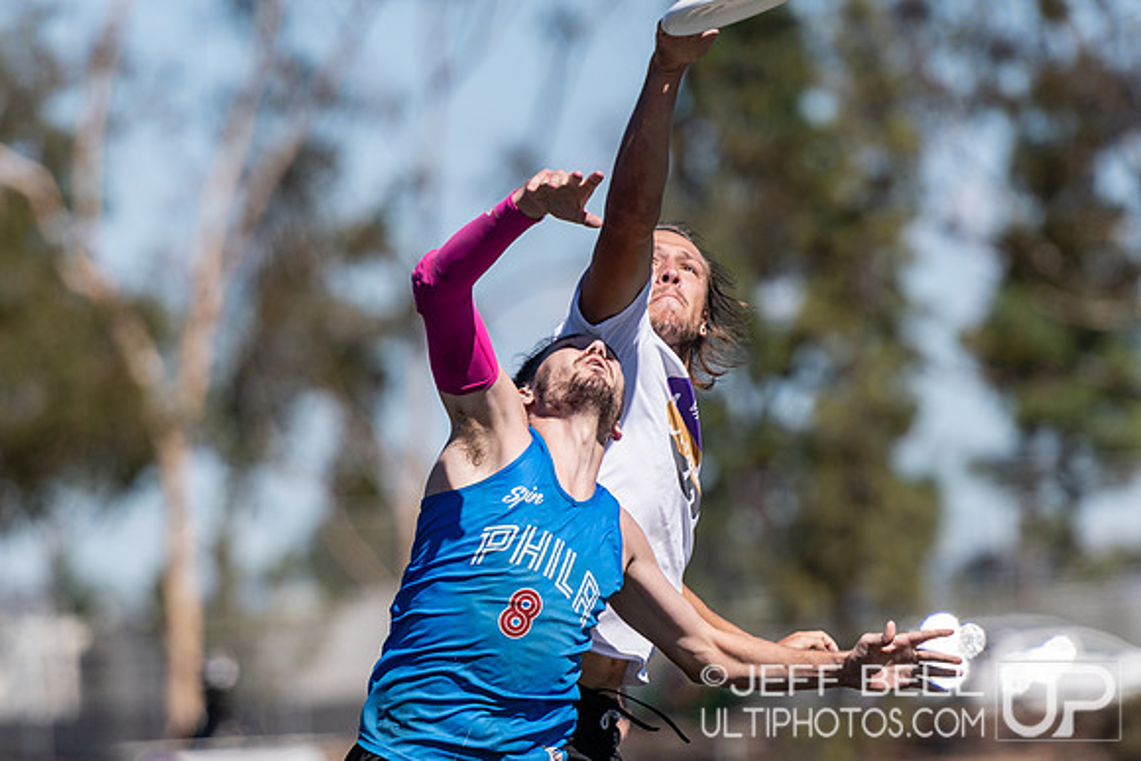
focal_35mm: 422
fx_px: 13364
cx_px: 570
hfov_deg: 4.9
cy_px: 535
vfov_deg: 3.3
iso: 100
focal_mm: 200
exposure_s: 1/2500
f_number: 2.8
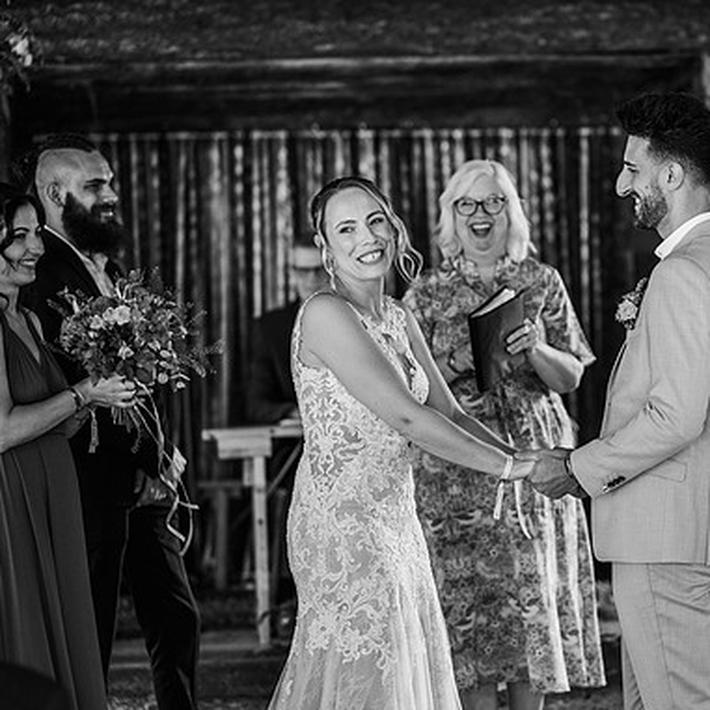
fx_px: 2553
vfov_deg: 15.8
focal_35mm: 110
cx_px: 522
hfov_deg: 15.8
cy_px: 354
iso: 1000
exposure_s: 1/200
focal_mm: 85
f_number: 2.2
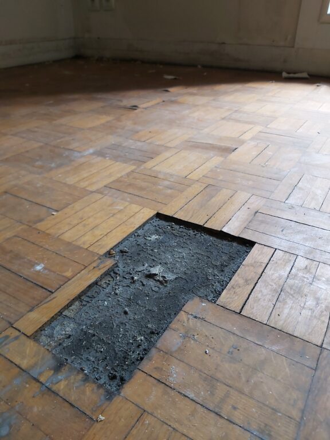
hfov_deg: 53.1
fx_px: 330
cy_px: 220
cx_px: 165
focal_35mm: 26
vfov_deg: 67.3
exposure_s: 1/50
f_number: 1.7
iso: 160
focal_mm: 3.92
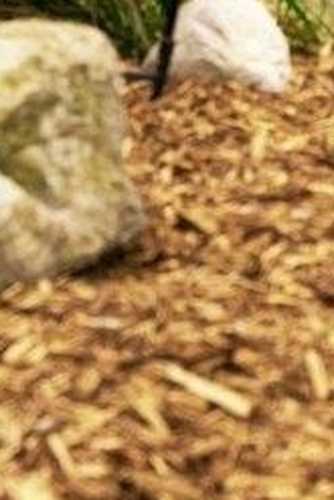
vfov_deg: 5.3
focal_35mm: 366
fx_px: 5086
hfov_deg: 3.7
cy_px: -937
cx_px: 864
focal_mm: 58.8
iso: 500
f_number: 9
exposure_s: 1/320
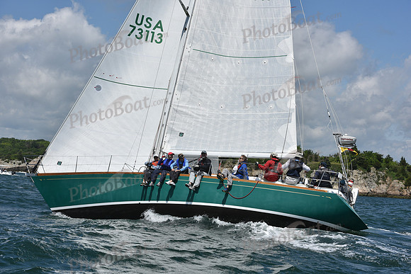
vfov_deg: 19.5
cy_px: 137
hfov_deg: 28.8
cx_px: 206
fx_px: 799
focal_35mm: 70
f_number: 9
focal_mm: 70
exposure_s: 1/1250
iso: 250
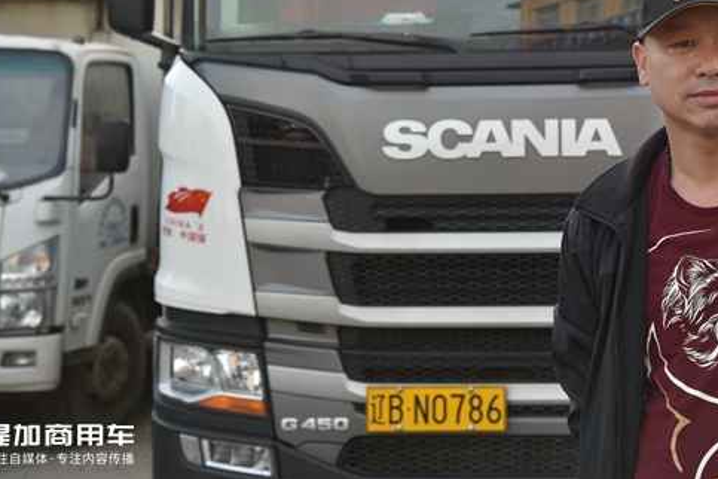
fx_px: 1795
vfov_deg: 15.1
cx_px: 535
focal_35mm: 90
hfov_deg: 22.4
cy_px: 66
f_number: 6.3
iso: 400
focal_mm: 52
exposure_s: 1/160
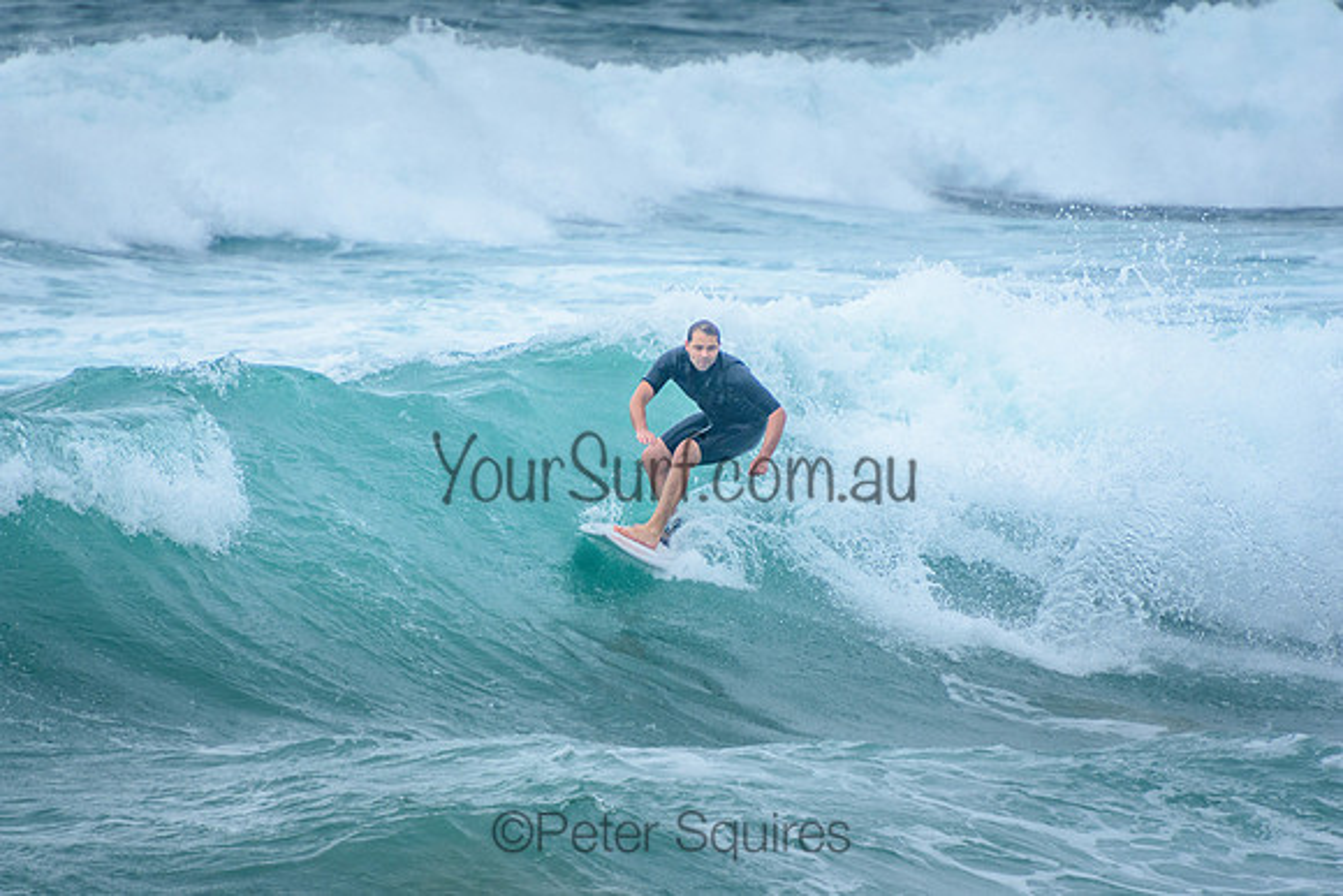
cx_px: 672
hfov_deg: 3.4
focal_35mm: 600
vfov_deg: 2.3
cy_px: 448
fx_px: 22388
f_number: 5.6
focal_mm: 400
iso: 560
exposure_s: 1/2000
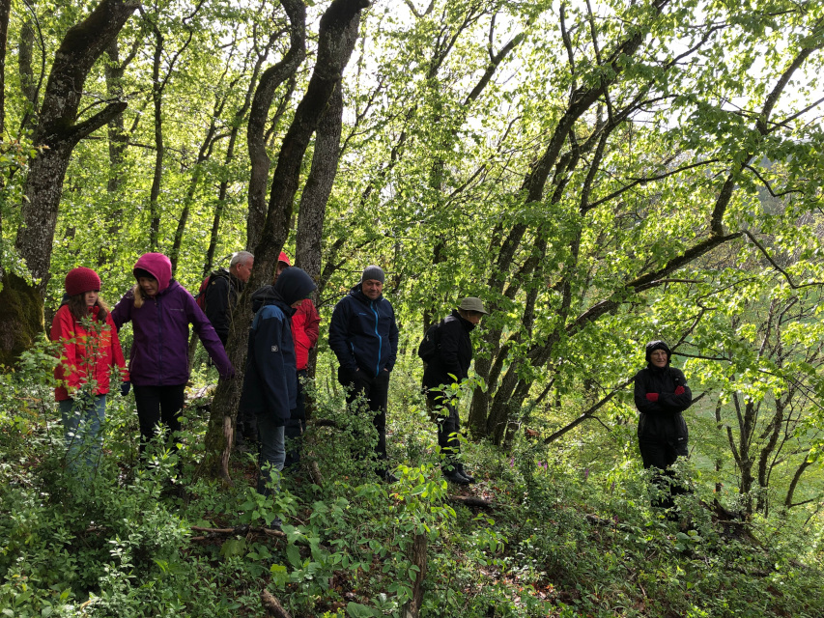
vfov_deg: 49.8
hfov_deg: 63.4
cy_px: 309
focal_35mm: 28
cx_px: 412
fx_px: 667
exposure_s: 1/363
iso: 20
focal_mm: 3.99
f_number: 1.8
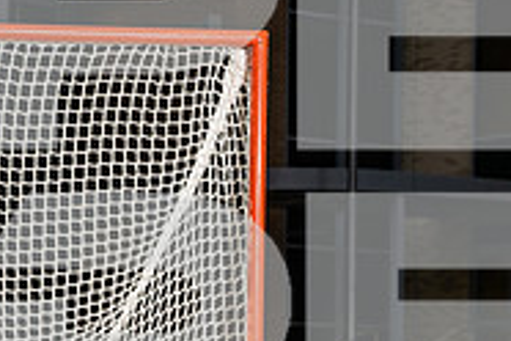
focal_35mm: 150
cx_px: -77
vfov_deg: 9.1
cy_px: 340
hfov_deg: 13.4
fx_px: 2129
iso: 200
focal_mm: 48
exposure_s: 1/250
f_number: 4.5
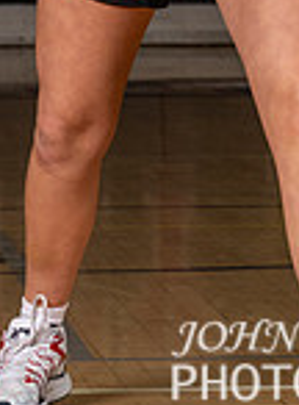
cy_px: -201
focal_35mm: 364
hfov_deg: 4.0
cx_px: 187
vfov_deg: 5.4
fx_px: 4229
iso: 250
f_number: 6.3
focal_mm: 70
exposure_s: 1/125
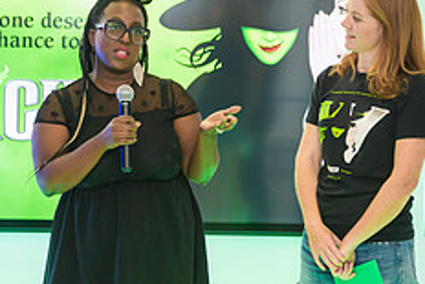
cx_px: 132
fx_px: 1417
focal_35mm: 120
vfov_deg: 11.4
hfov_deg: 17.0
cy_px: 107
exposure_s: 1/125
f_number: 3.2
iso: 400
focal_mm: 48
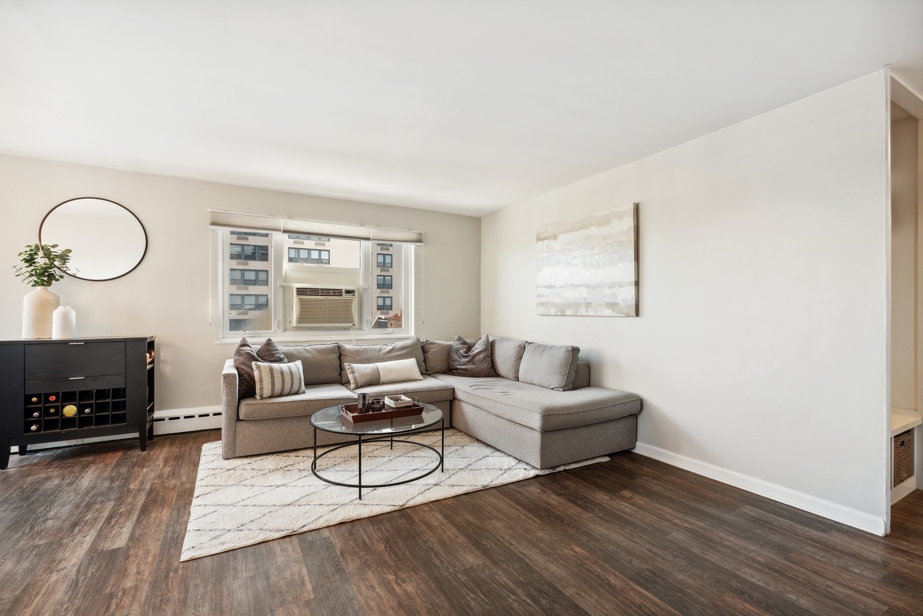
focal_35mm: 16
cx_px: 462
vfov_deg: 73.8
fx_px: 410
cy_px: 308
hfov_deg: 96.7
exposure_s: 1/2.5
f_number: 7.1
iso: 320
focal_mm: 16
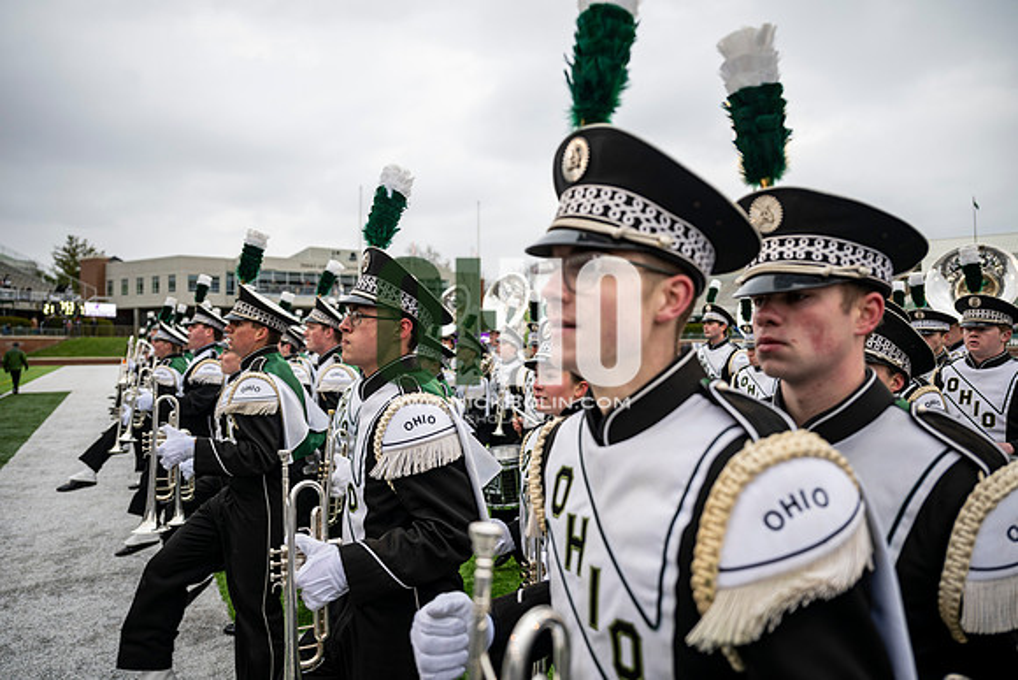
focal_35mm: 24
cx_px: 509
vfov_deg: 53.2
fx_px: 679
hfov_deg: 73.7
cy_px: 340
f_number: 2.8
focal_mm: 24
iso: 100
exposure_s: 1/500
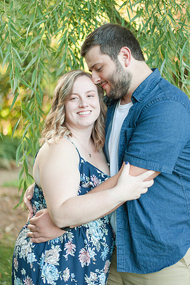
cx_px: 95
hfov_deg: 26.9
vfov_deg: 39.6
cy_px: 142
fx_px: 397
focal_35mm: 50
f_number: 1.8
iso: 640
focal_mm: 50
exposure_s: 1/500
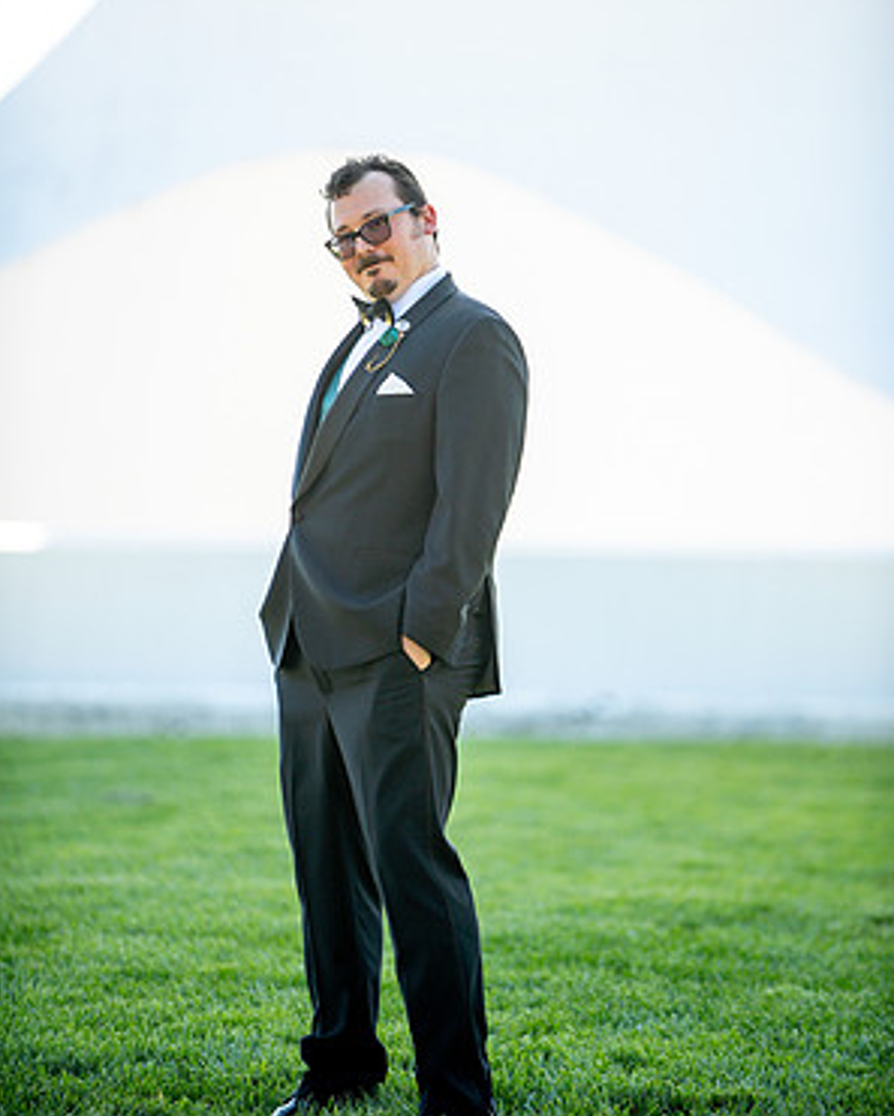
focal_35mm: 199
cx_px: 449
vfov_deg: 9.7
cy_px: 496
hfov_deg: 7.8
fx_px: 6579
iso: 400
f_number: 2.8
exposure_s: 1/1600
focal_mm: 175
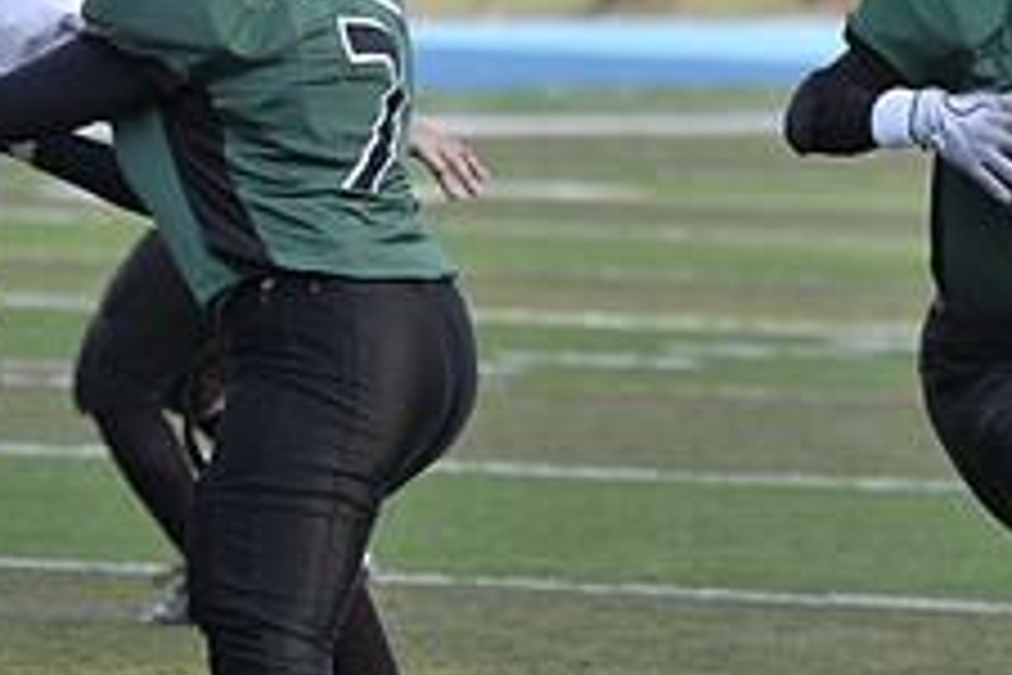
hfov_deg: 4.0
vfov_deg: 2.7
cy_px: 126
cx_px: 810
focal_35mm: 515
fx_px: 14476
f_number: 5.3
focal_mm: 200
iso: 800
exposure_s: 1/1000
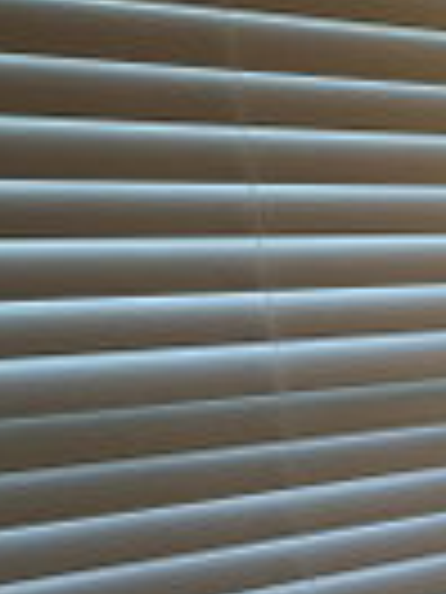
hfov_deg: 21.1
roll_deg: +0.9
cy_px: 392
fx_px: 876
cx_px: 766
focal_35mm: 51
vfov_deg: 37.1
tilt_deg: -11.9
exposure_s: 1/120
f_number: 2.2
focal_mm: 2.22
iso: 160
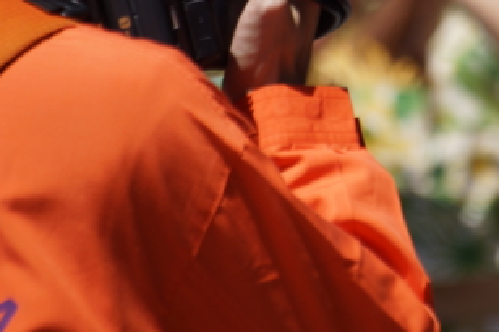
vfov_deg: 1.3
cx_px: 509
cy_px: -27
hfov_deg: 1.9
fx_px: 15114
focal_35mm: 1091
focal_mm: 280
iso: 100
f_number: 5.6
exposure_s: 1/800
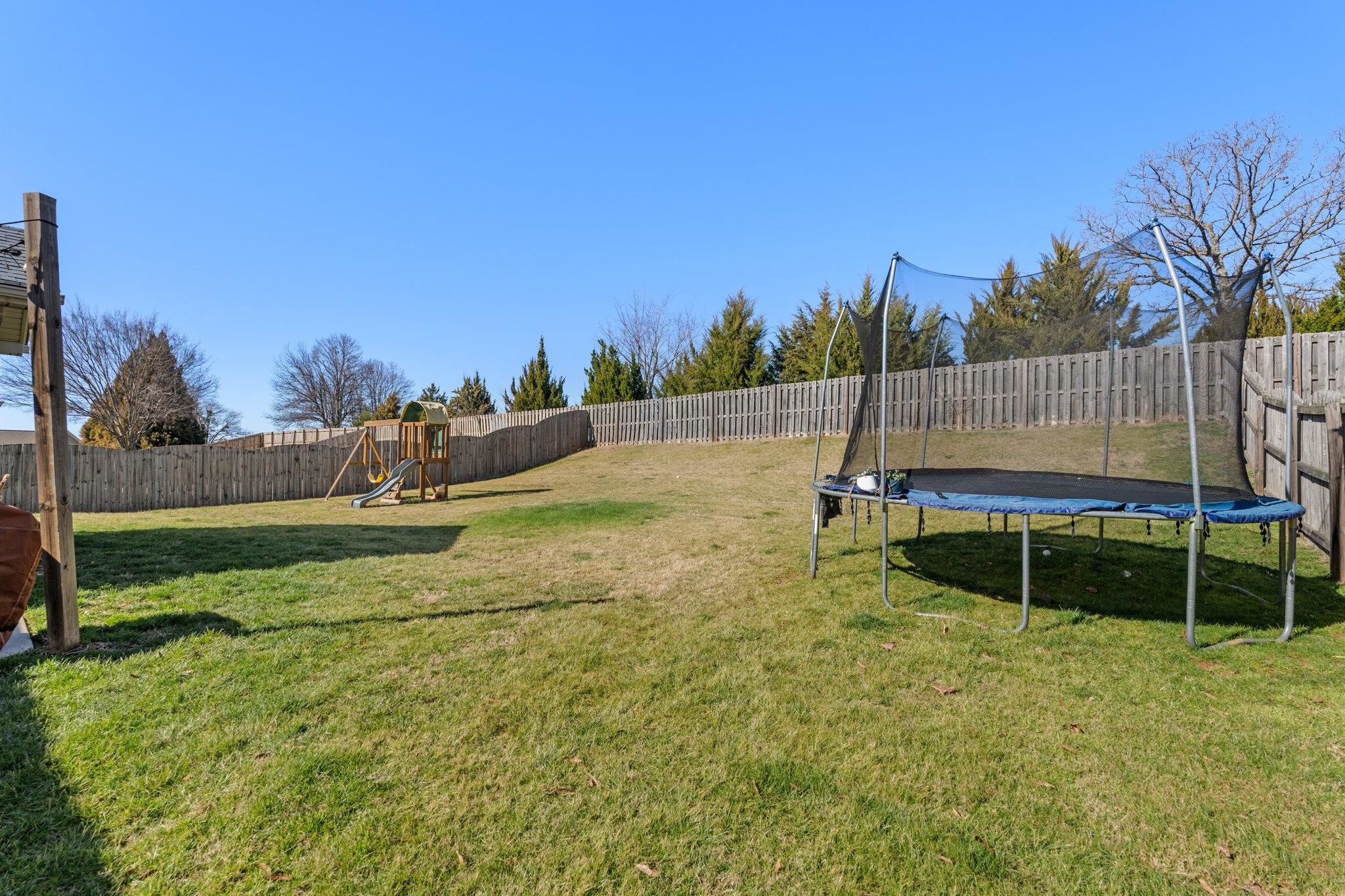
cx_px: 672
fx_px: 598
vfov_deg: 73.7
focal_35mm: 16
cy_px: 448
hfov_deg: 96.7
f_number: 8
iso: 320
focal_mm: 16
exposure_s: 1/4000
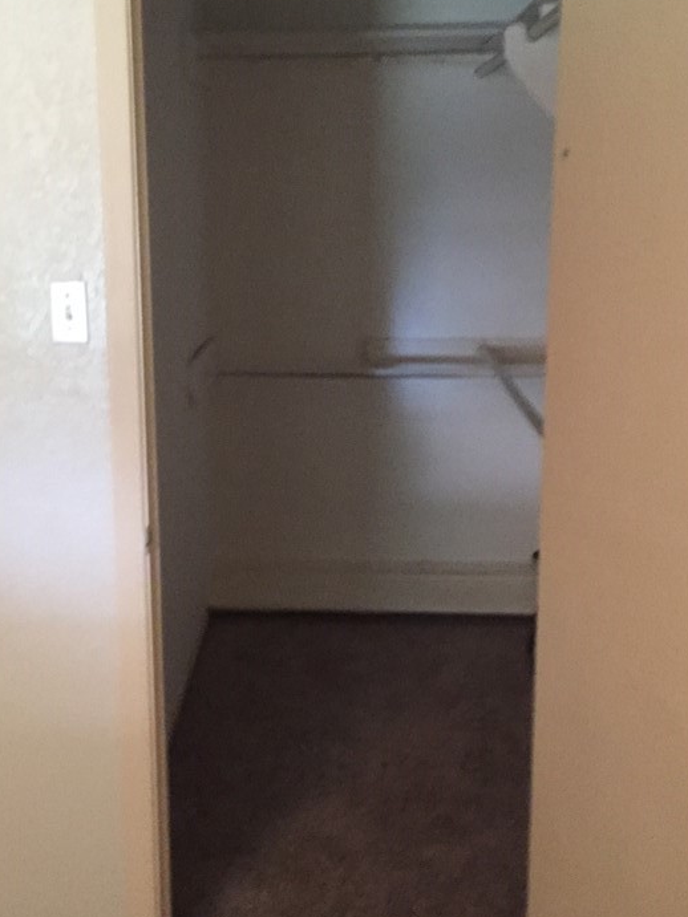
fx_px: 1140
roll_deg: +1.1
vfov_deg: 43.8
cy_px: 405
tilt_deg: -10.1
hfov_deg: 33.5
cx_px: 303
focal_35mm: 43
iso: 320
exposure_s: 1/15
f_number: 2.2
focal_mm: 4.15
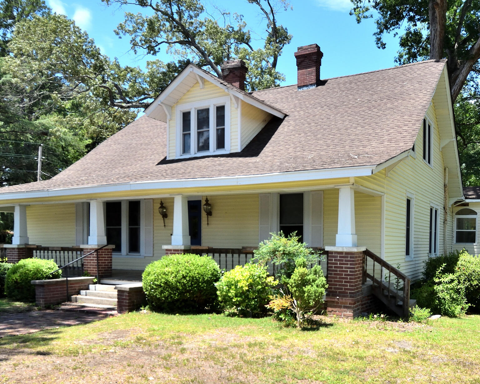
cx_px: 254
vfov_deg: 43.8
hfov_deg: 54.2
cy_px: 261
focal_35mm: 33
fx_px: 469
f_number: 8
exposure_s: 1/320
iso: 200
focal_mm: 12
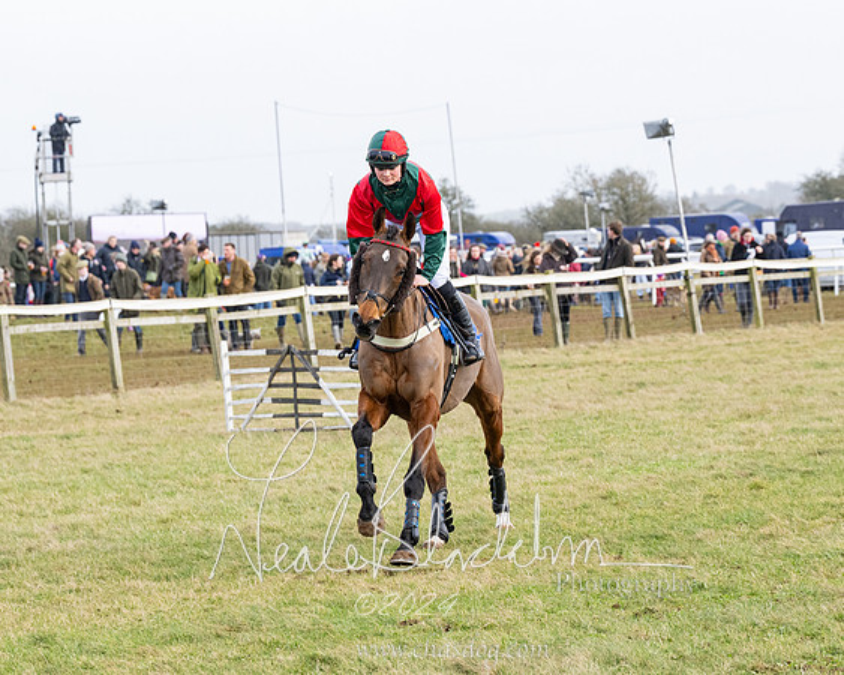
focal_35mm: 155
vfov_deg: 9.9
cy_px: 338
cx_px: 422
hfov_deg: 12.4
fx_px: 3883
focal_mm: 92
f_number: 5
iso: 800
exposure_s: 1/1600
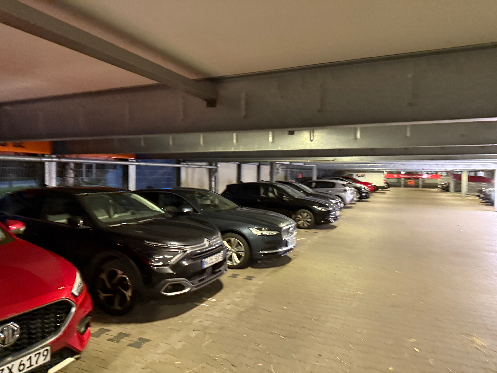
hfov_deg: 71.6
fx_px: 345
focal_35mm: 24
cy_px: 186
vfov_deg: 56.8
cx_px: 248
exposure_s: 1/33
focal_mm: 6.76
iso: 640
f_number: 1.78
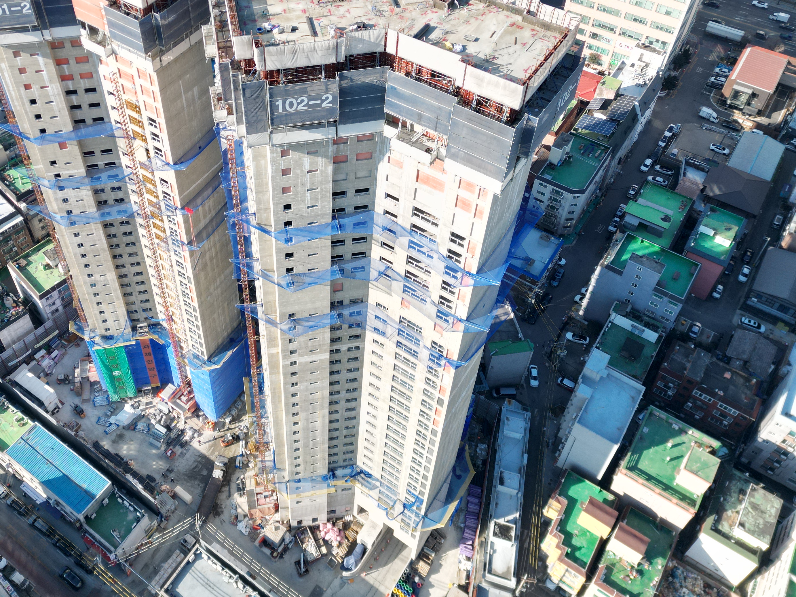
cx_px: 292
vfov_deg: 39.9
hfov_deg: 52.0
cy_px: 172
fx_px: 805
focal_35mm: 35
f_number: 1.7
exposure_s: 1/2000
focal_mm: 6.72
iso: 150
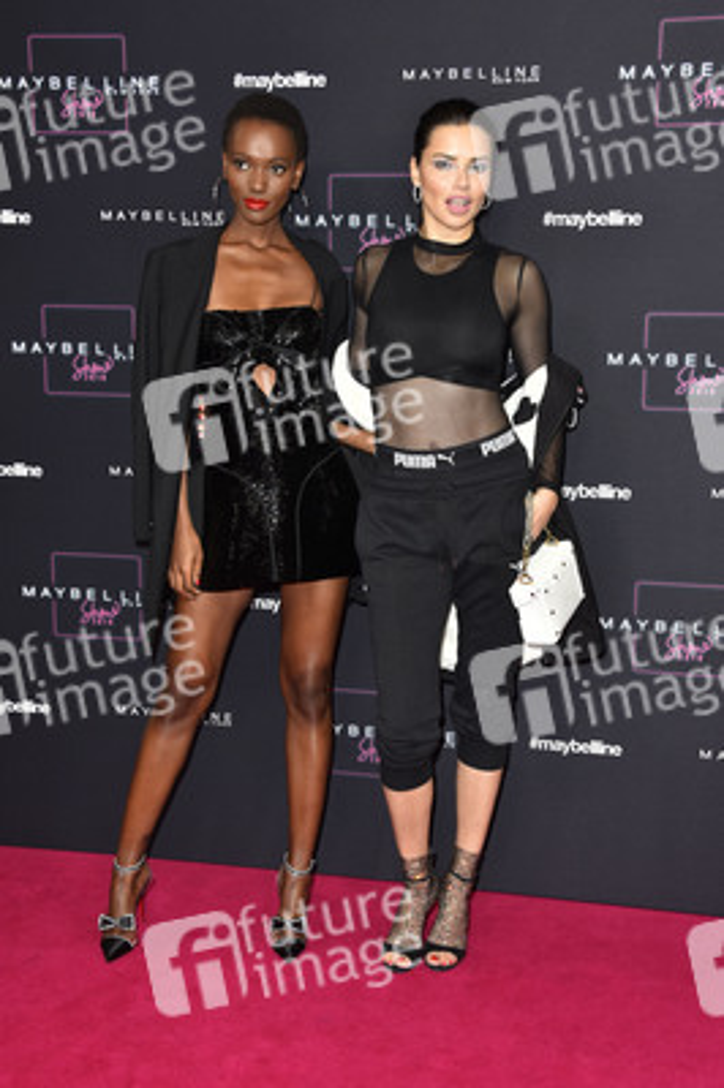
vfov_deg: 43.6
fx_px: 1360
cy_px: 544
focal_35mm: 45
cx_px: 362
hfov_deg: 29.8
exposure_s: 1/125
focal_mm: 45
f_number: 5.6
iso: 500
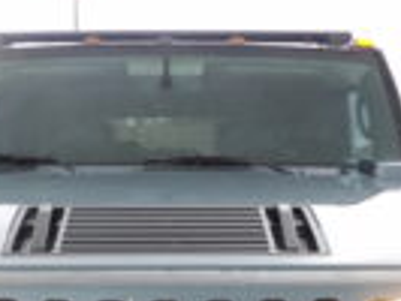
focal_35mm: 63
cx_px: 169
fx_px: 730
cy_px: 351
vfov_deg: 21.8
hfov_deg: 30.6
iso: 120
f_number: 3.2
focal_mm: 4.3
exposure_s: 1/33
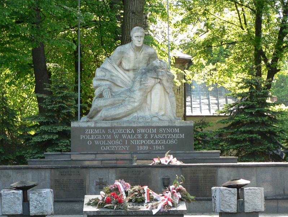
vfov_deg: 8.4
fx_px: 1465
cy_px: 108
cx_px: 144
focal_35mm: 176
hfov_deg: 11.2
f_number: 3.3
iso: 80
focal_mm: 29.1
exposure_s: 1/80
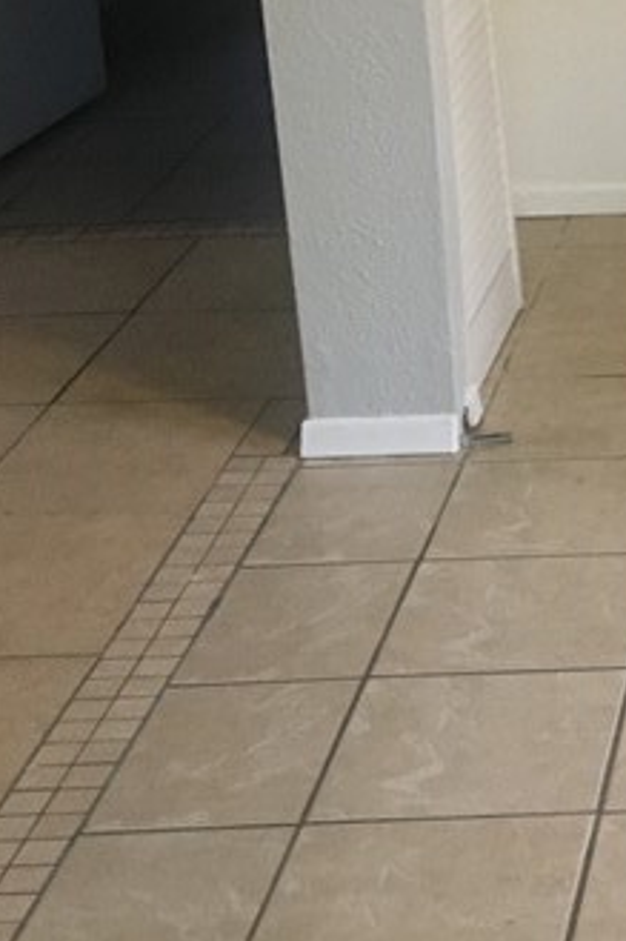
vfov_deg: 21.2
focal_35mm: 94
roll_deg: +1.5
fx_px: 2454
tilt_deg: -15.8
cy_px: 80
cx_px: 1035
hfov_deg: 13.4
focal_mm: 4.15
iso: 160
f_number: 2.2
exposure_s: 1/30
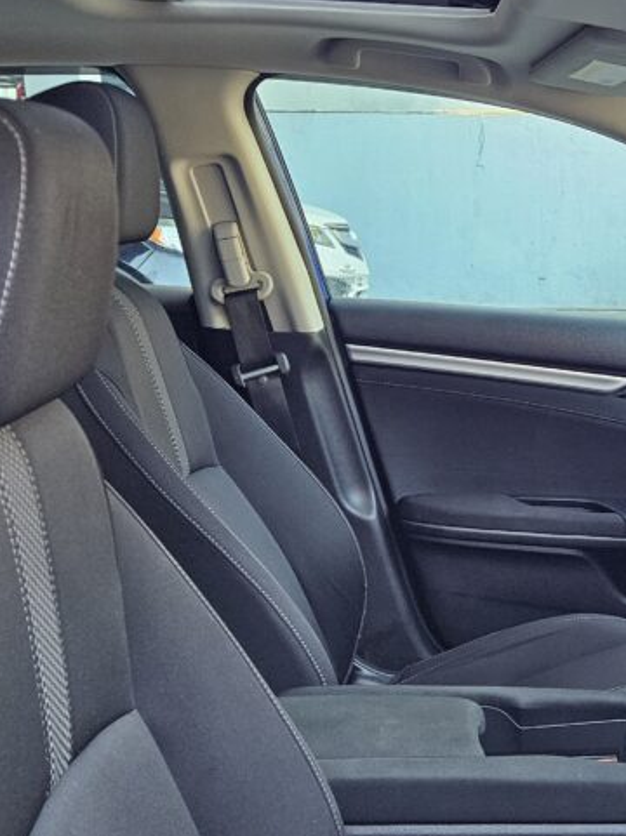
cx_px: 584
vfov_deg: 38.9
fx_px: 1183
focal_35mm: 49
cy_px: 459
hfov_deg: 28.3
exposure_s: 1/170
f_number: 1.8
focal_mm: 5.4
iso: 500
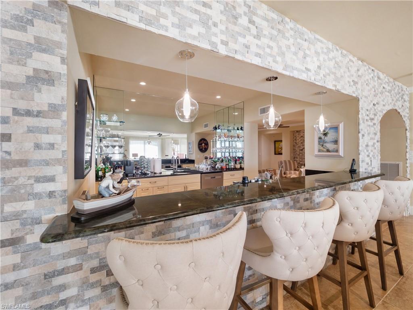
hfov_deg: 102.1
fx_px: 167
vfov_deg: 85.7
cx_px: 206
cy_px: 155
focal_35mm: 14
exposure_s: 1/4
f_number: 7.1
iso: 200
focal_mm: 7
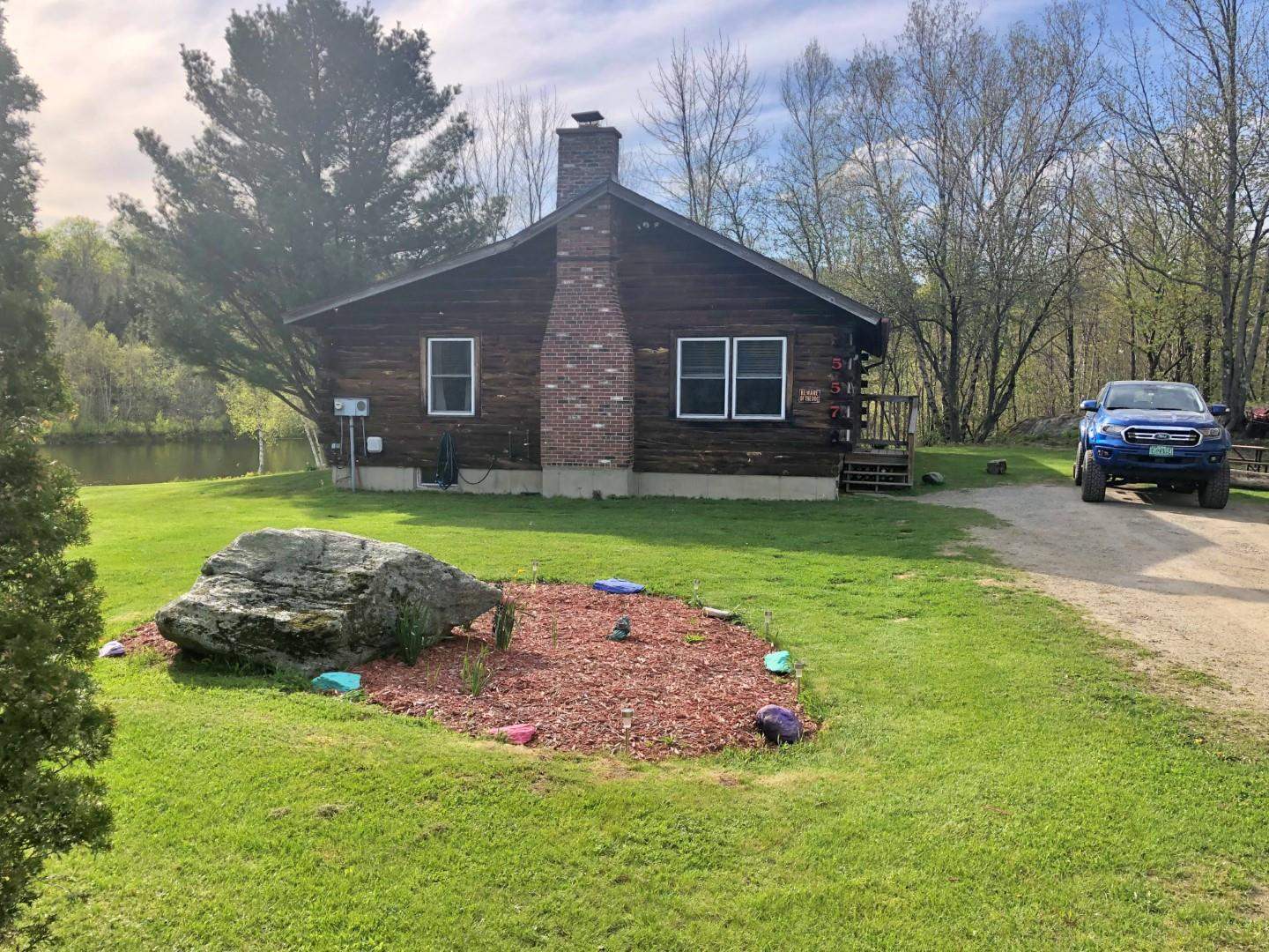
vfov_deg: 49.7
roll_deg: -2.4
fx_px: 1026
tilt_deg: -3.3
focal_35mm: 28
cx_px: 634
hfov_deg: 63.4
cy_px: 476
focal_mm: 3.99
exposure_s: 1/1043
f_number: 1.8
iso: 20
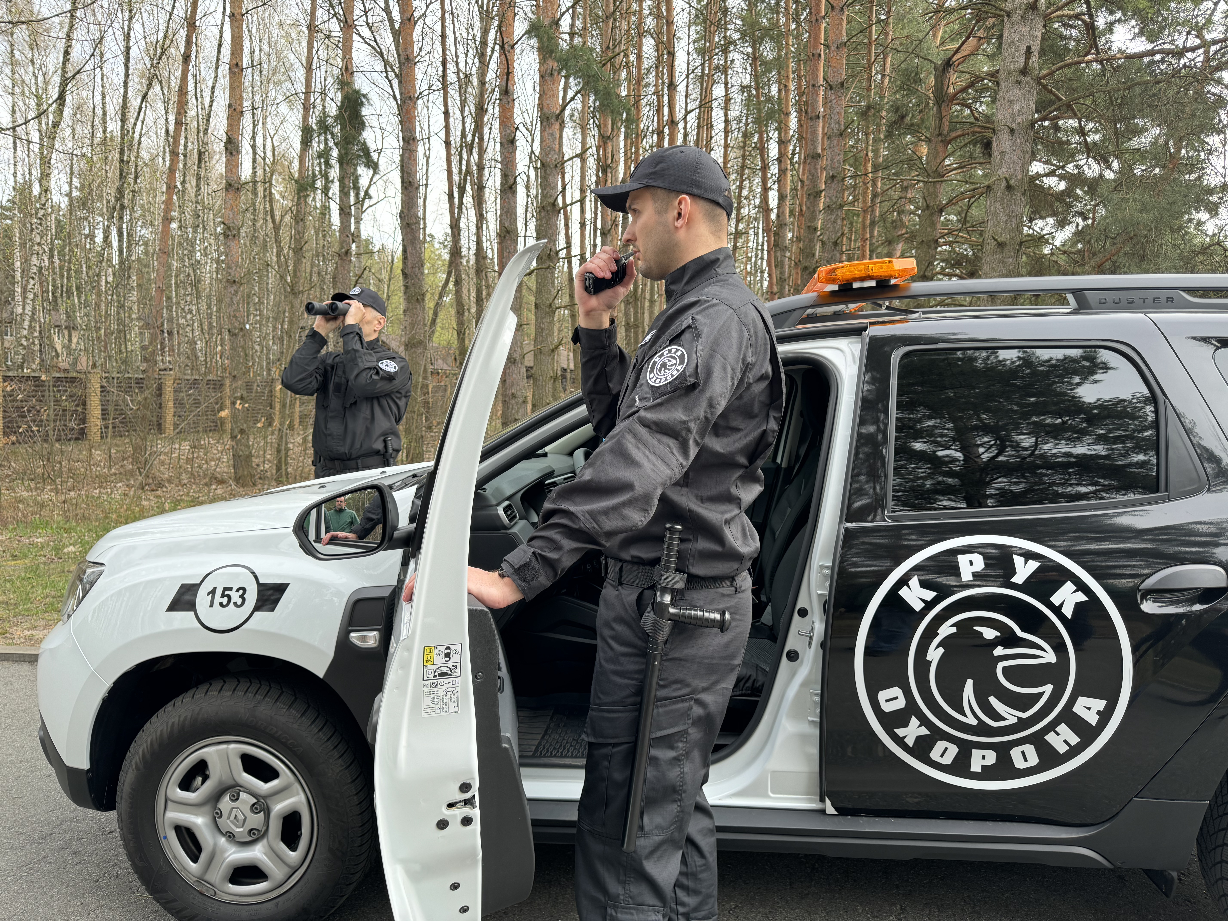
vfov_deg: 56.8
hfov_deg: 71.6
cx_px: 614
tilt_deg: -4.7
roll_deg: -2.5
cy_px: 460
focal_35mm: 24
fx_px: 851
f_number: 1.78
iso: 100
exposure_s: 1/121
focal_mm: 6.76
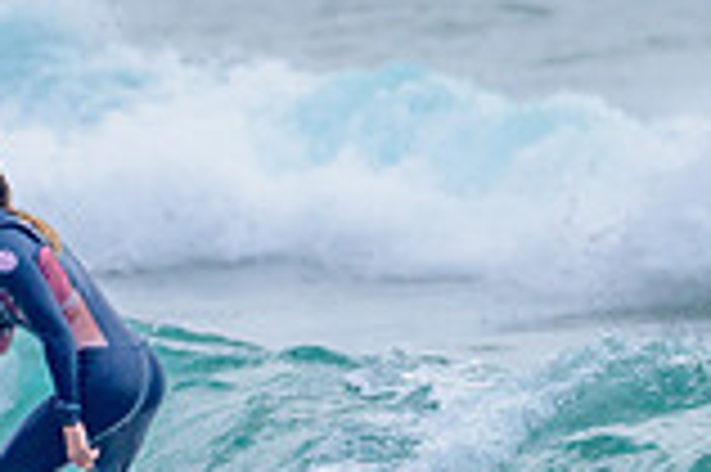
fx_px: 44430
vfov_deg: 0.6
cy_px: 444
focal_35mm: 2252
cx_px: 65
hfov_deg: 0.9
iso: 250
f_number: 5.6
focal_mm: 500
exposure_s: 1/2000
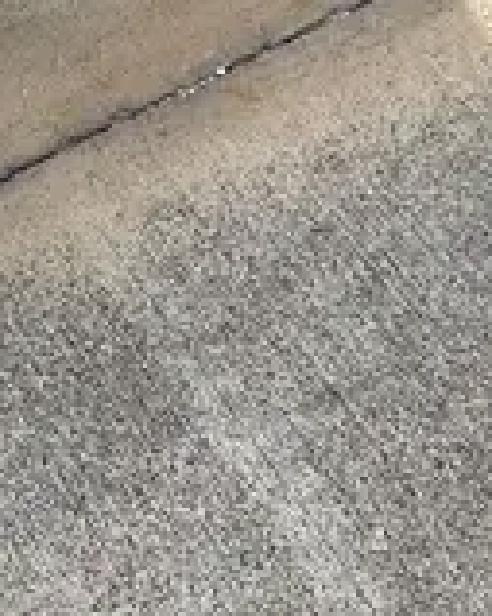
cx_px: 1054
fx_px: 2132
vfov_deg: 16.3
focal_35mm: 117
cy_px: 134
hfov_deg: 11.5
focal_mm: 4.2
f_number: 1.6
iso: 50
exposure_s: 1/1171
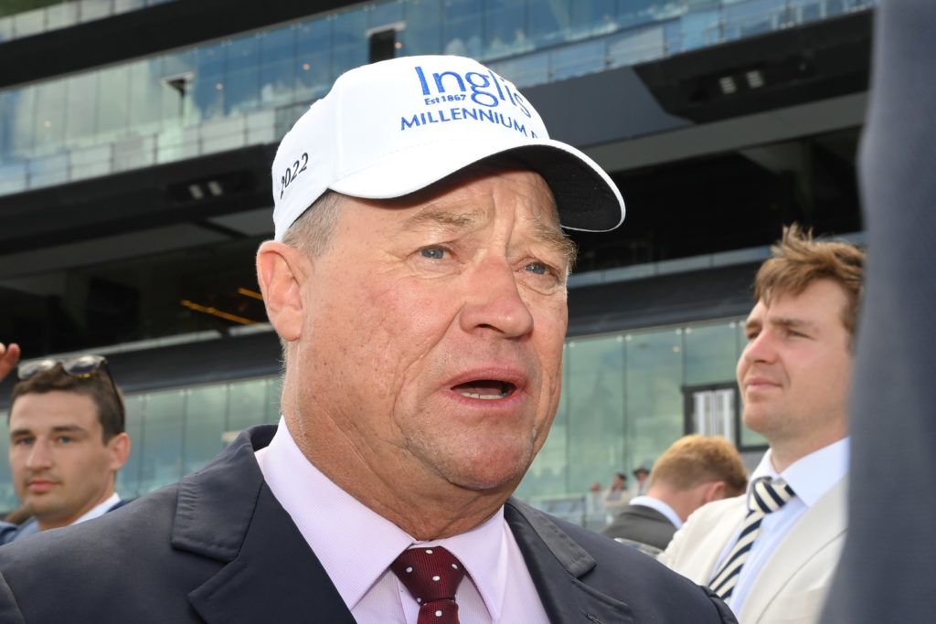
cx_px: 468
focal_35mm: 75
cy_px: 312
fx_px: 1950
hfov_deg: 27.0
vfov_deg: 18.2
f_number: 14
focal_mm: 50
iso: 800
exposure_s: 1/250
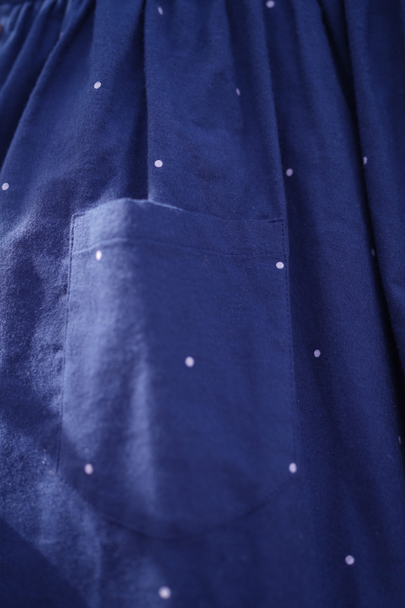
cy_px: 303
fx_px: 607
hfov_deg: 36.9
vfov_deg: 53.1
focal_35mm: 36
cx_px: 204
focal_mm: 35
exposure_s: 1/640
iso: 80
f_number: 1.6
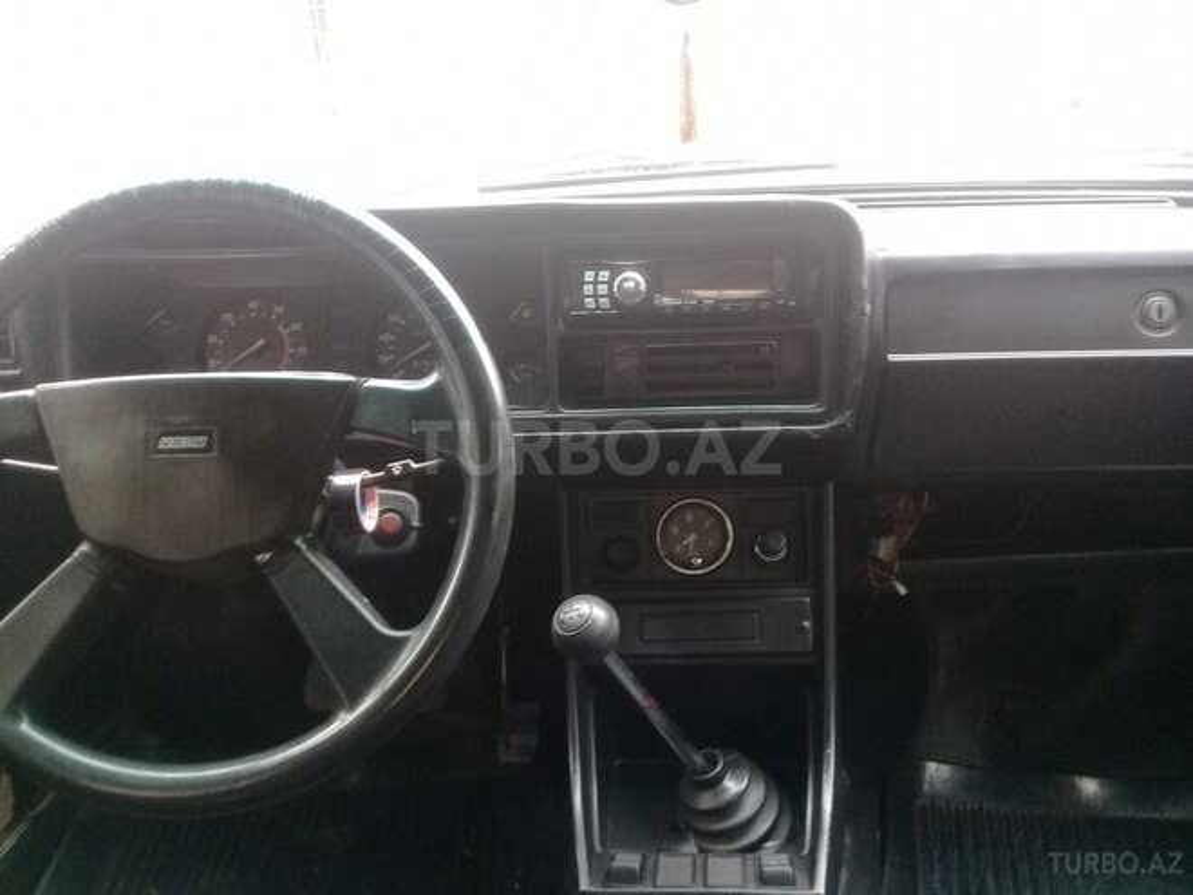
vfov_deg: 45.4
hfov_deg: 58.4
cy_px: 448
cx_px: 596
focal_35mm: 31
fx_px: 1068
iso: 200
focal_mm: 3.3
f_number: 2.2
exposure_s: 1/33
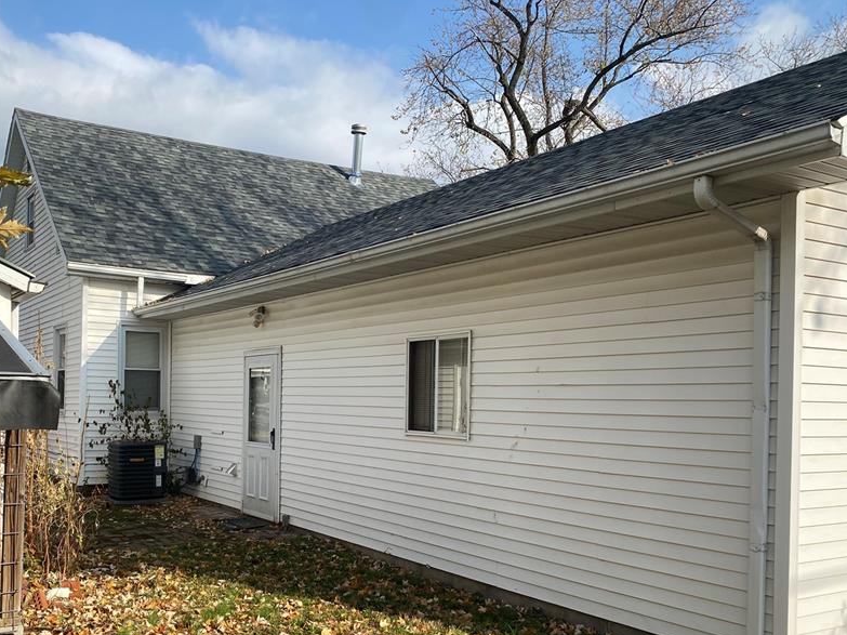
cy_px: 397
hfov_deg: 53.2
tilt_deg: -0.4
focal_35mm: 34
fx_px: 832
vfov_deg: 41.5
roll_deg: -1.3
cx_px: 304
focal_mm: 4.25
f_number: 1.8
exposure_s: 1/2410
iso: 32
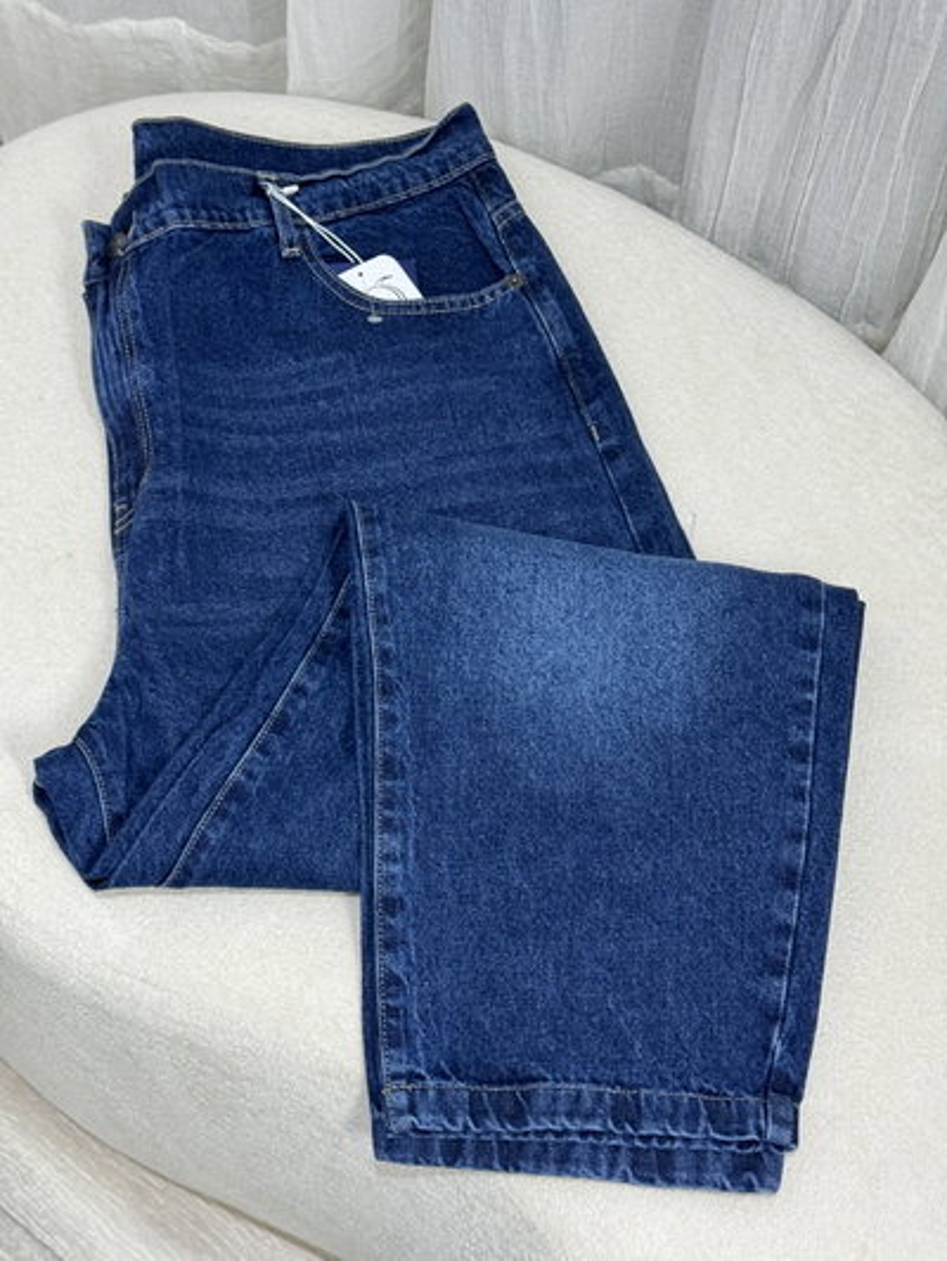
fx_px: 1750
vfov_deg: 39.6
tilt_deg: -63.2
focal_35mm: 48
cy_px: 630
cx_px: 474
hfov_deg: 30.3
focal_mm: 6.76
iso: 125
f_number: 1.78
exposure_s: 1/50
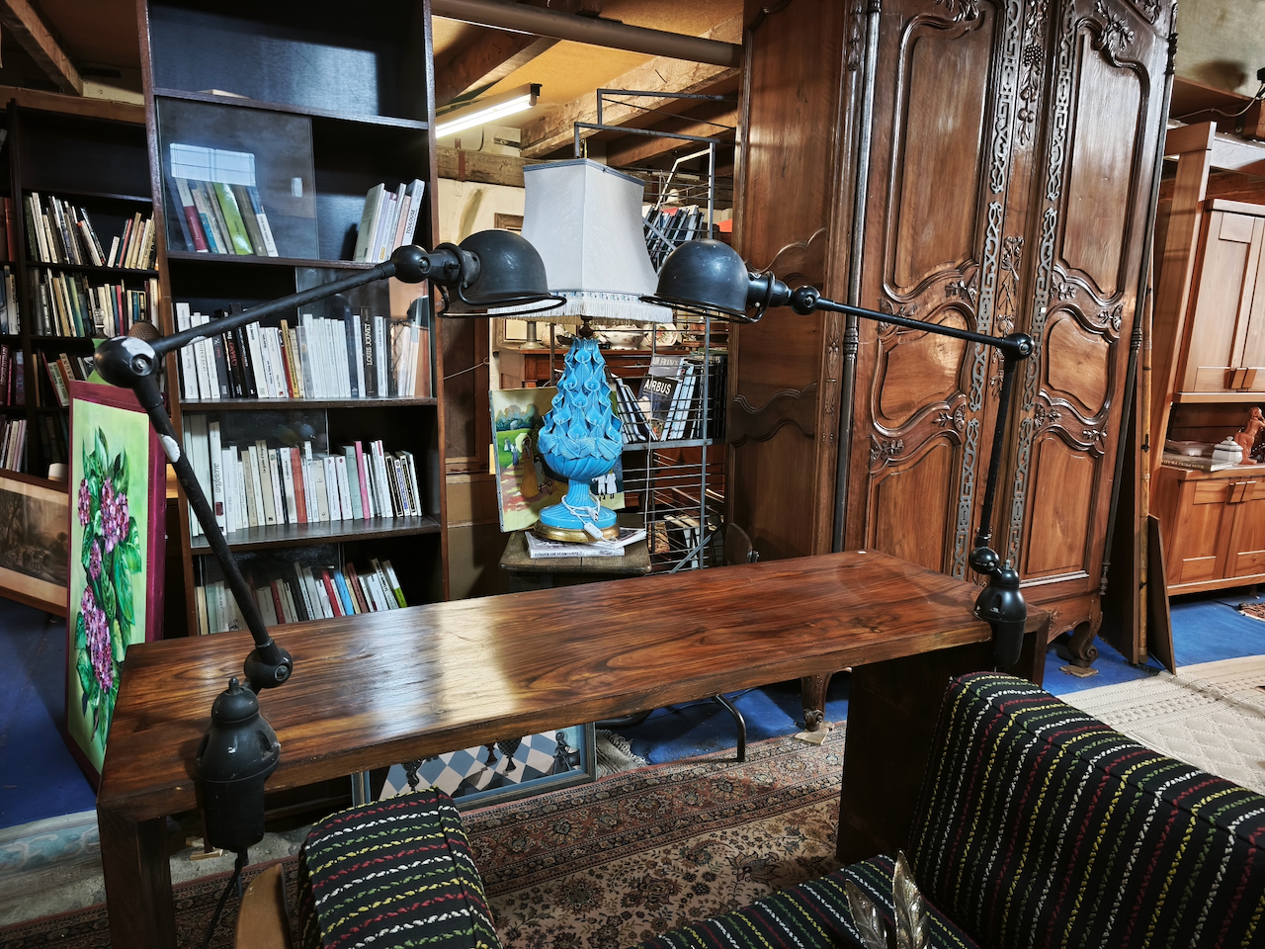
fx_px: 841
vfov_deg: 58.9
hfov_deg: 73.9
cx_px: 632
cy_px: 474
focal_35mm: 23
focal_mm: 5.35
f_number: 1.7
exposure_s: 1/25
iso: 640
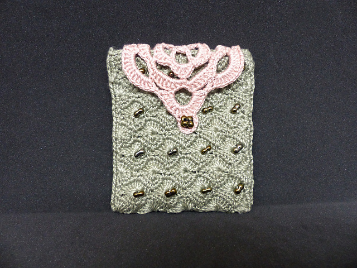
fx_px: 258
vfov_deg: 54.9
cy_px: 134
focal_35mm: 25
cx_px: 178
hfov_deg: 69.4
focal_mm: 4.5
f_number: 2.8
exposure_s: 1/40
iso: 400
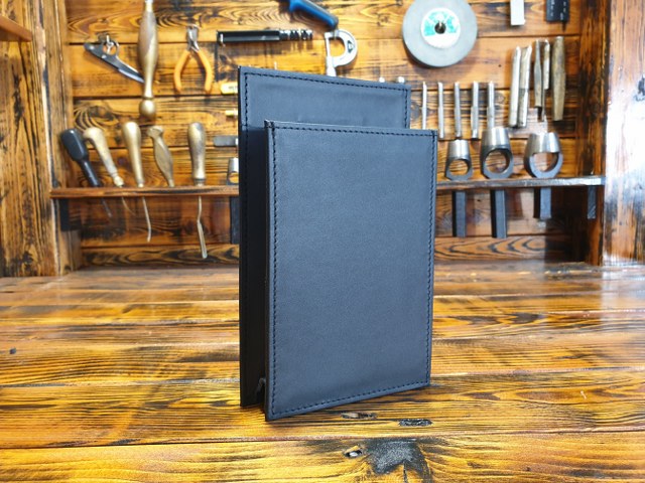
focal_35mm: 26
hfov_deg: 67.3
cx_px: 322
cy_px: 242
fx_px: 484
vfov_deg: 53.1
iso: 250
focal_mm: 4.3
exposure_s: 1/25
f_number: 2.4
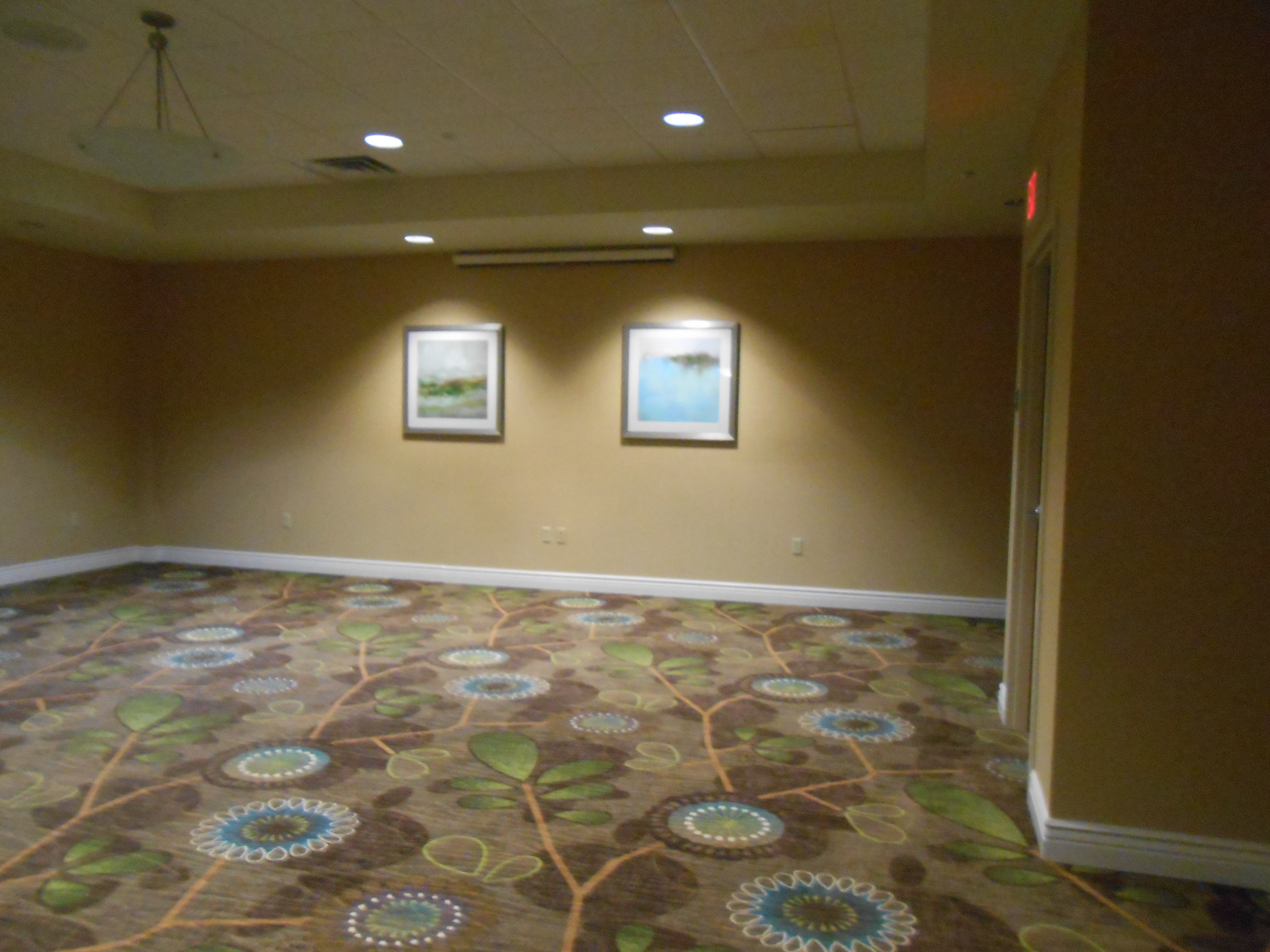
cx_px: 635
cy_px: 476
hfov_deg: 67.3
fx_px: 954
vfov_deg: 53.1
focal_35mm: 26
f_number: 3.5
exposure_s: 1/15
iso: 800
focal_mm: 4.6
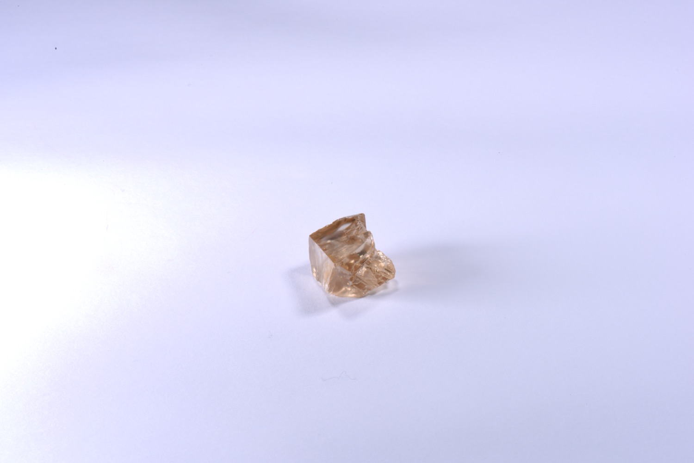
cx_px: 347
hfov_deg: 19.5
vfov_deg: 13.0
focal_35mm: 105
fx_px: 2025
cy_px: 232
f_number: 36
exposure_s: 1/160
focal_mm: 105
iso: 31
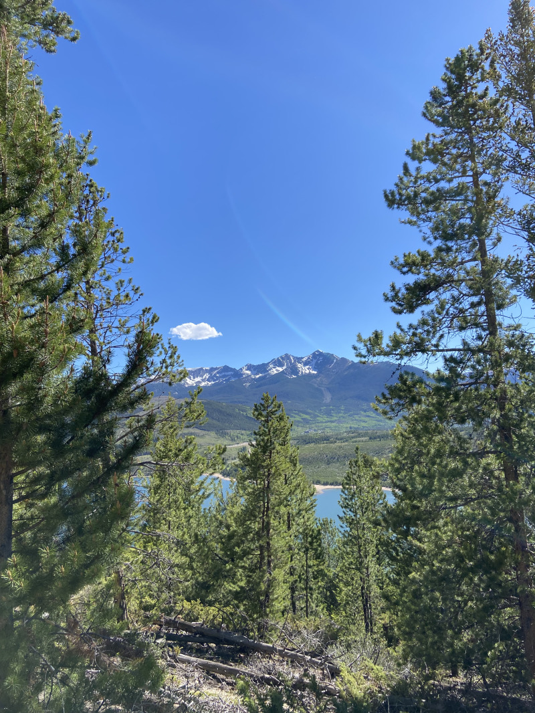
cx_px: 268
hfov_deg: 53.1
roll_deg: +3.2
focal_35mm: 26
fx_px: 536
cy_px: 356
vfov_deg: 67.3
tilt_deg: +8.5
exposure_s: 1/1898
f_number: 1.8
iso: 32
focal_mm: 4.25
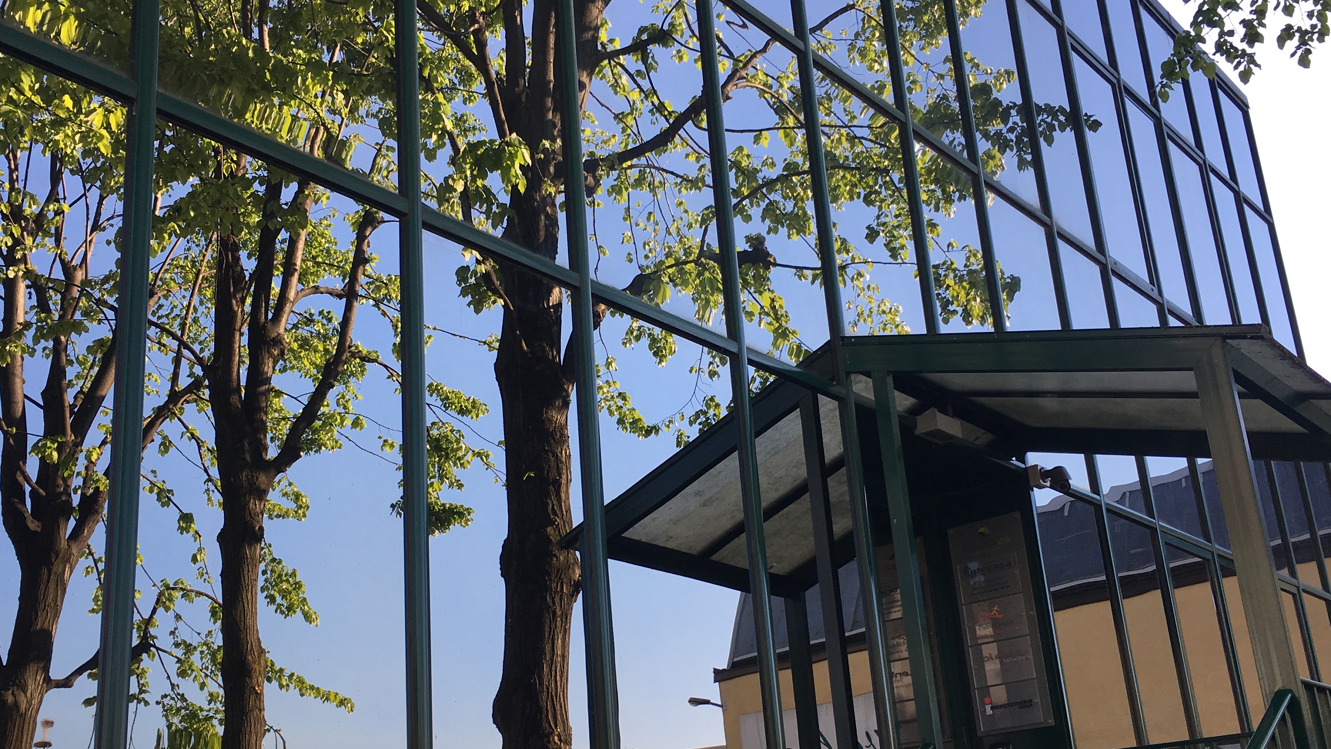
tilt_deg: +20.1
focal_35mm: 40
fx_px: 1412
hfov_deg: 50.5
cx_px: 631
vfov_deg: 29.6
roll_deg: +4.4
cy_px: 459
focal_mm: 4.15
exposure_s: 1/375
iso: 25
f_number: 2.2
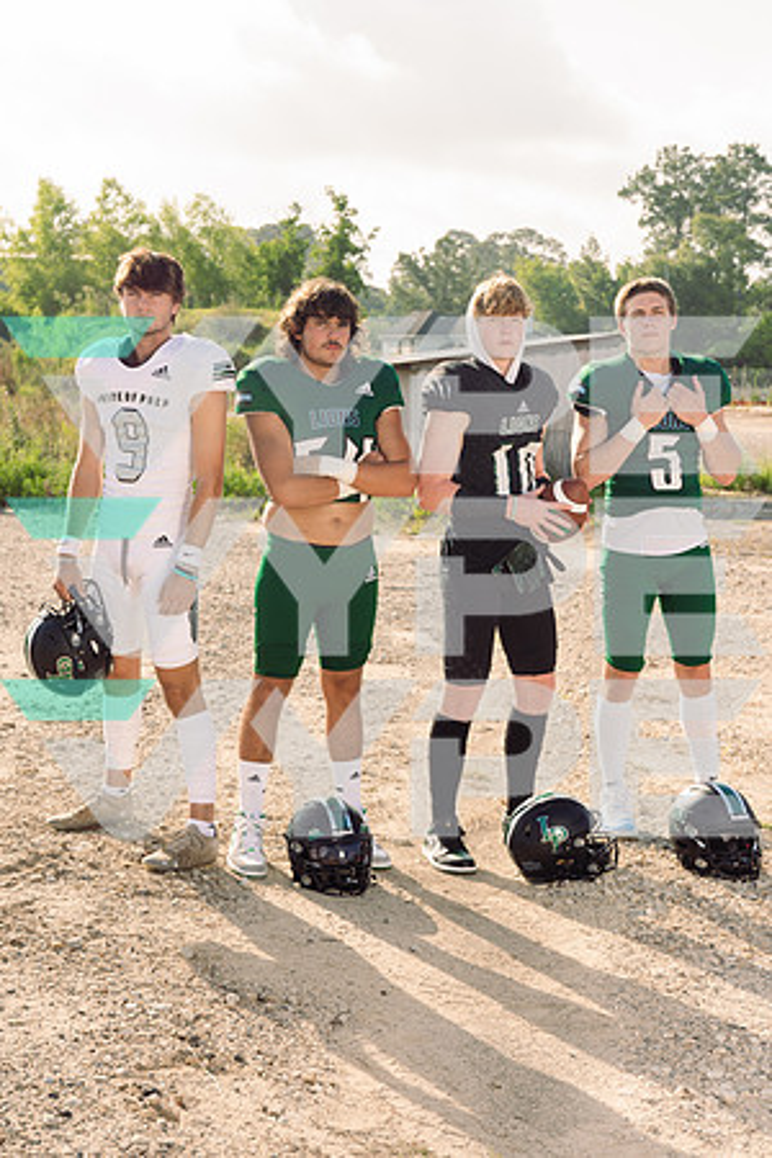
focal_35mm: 62
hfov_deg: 21.9
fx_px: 1994
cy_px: 579
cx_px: 386
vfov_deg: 32.4
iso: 80
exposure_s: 1/250
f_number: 6.3
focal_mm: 62
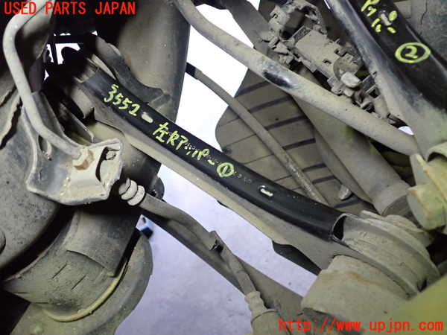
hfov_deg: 60.0
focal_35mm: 30
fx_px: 387
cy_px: 168
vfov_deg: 46.8
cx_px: 224
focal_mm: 5.4
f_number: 2.3
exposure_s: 1/30
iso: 500
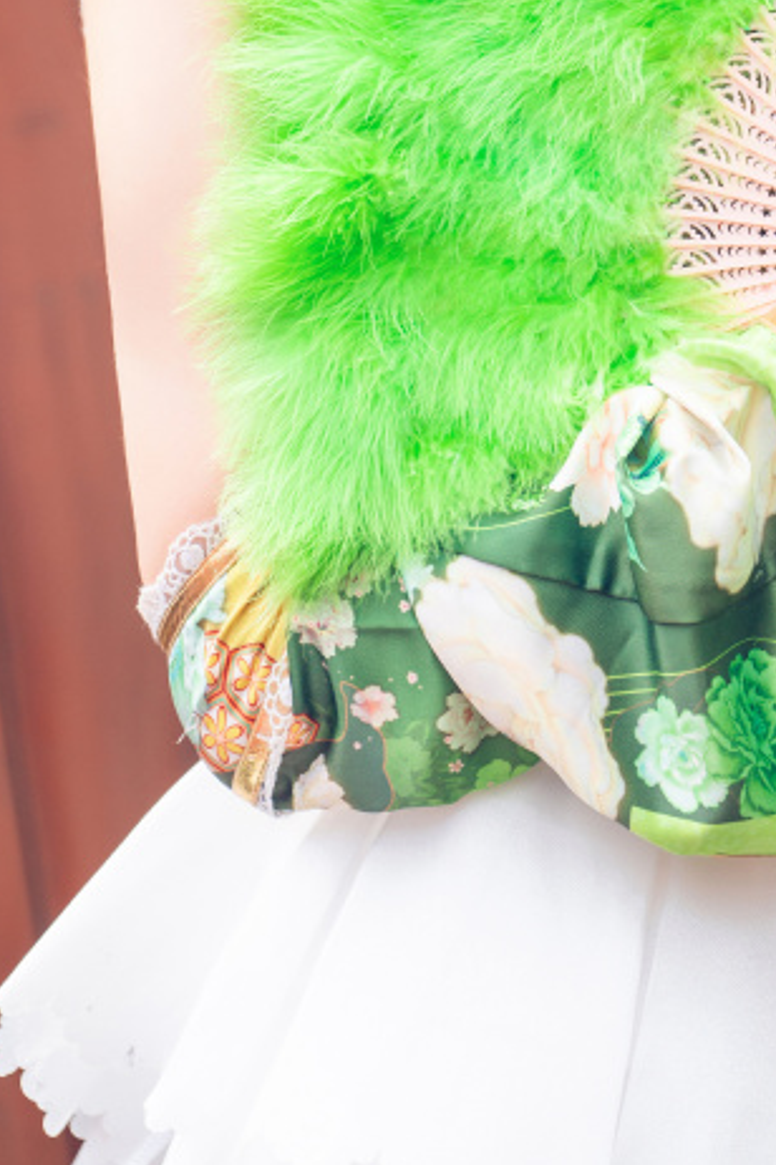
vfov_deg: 5.9
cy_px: -13
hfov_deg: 3.9
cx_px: 547
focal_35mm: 351
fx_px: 11348
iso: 100
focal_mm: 135
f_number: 2.8
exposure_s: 1/800
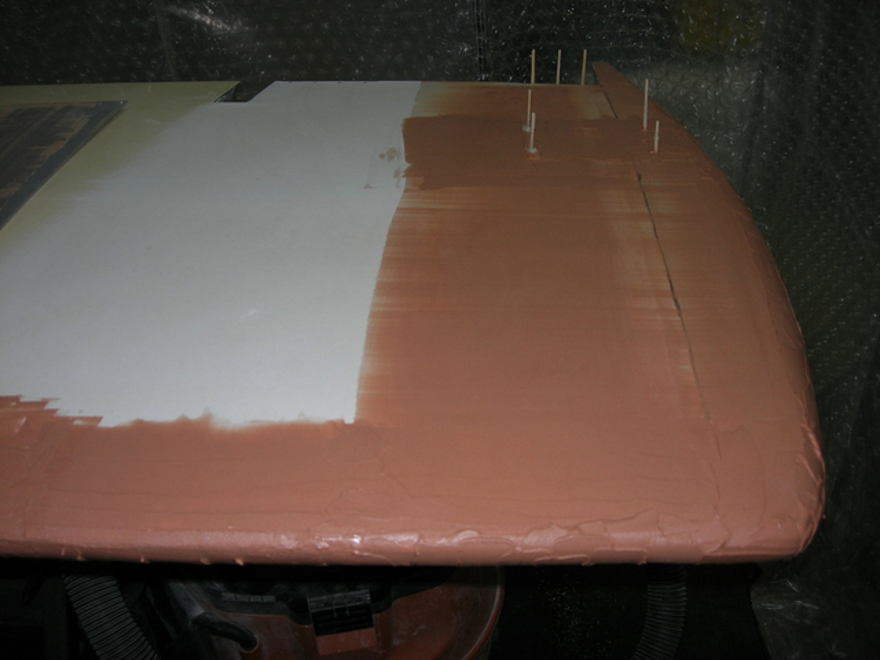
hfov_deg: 49.0
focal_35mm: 38
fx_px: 966
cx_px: 440
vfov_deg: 37.7
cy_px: 330
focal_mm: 7.8
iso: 64
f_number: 2.8
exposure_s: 1/60.1
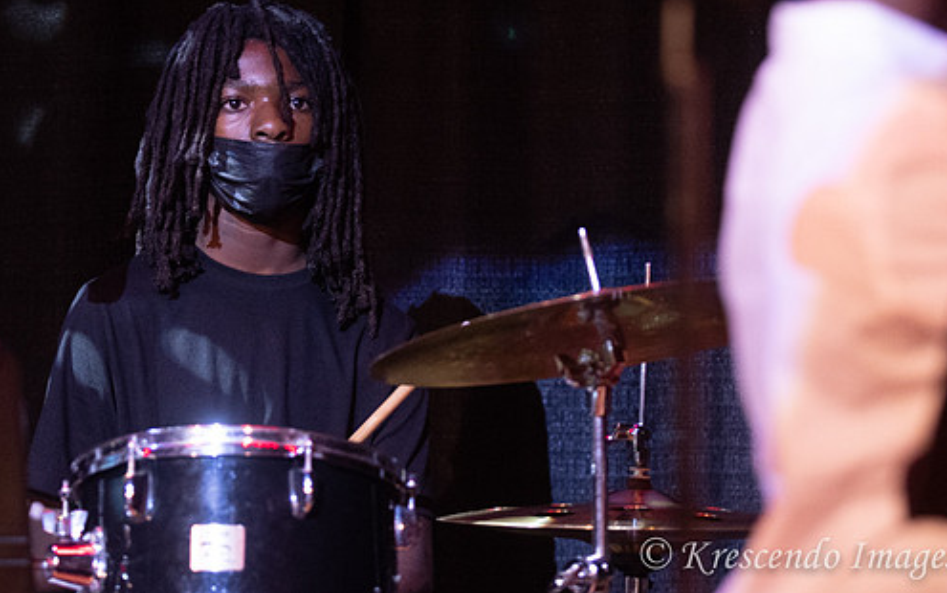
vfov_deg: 6.2
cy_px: 221
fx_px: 5449
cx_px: 353
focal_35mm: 211
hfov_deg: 9.9
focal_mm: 98
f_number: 2.8
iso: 3200
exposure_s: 1/200
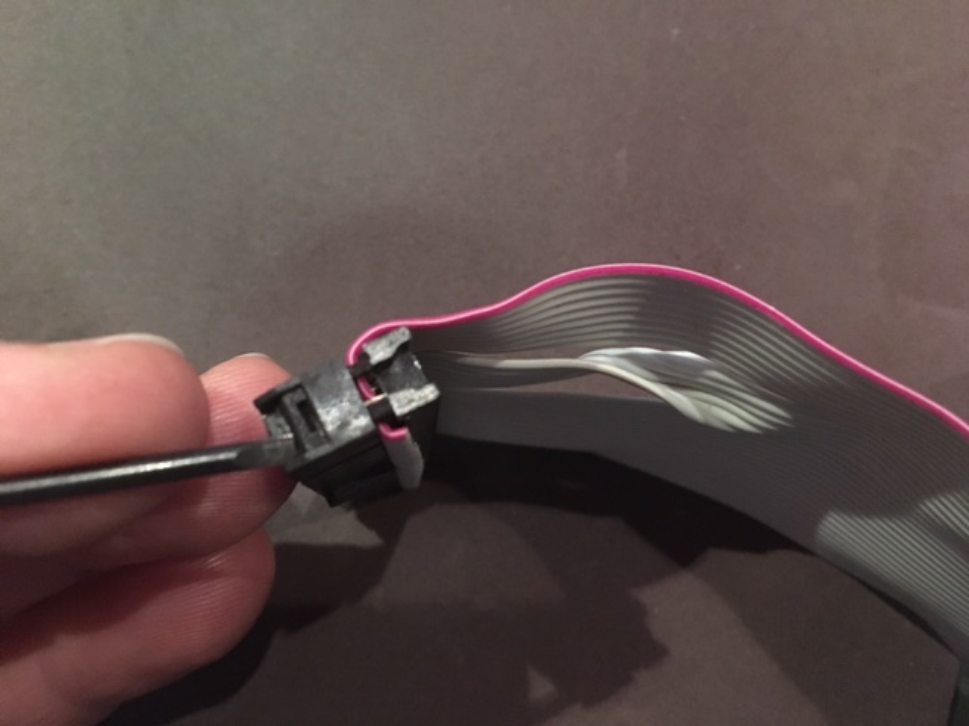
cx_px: 484
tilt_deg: -71.1
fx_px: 812
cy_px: 363
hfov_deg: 61.7
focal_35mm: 29
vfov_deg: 48.2
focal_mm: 4.15
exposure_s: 1/17
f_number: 2.2
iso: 640
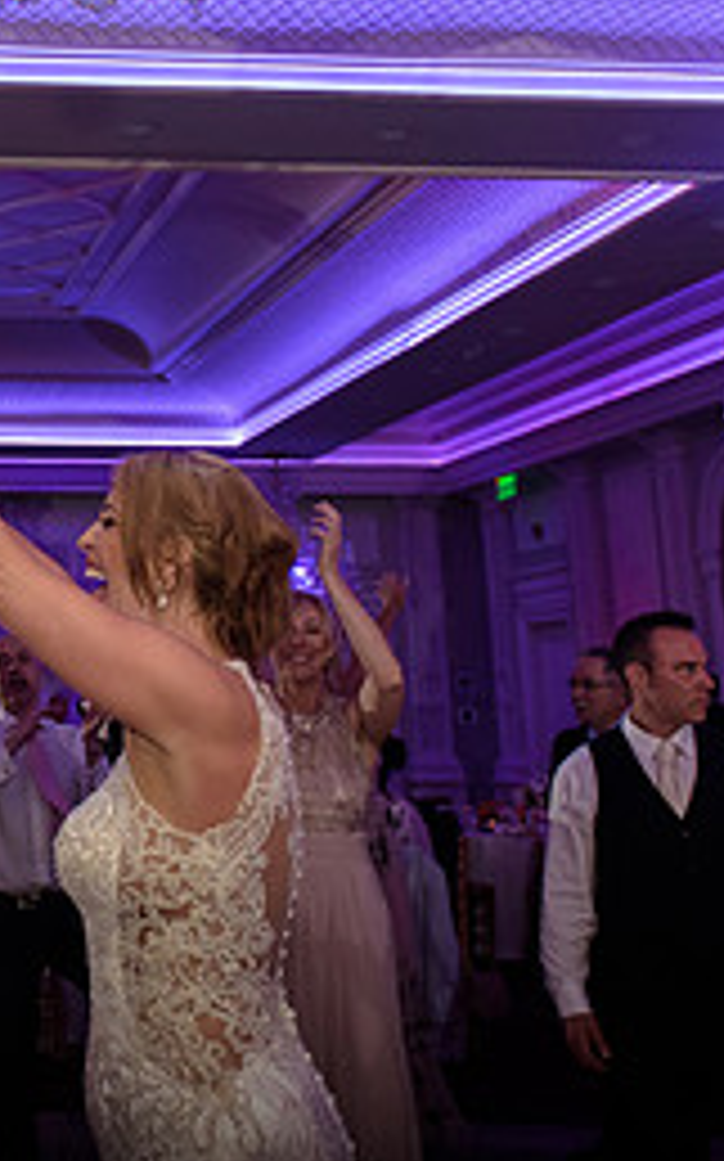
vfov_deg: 36.3
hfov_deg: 22.2
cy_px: 340
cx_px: -72
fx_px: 1738
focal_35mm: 55
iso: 1600
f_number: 3.2
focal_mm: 24
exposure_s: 1/125
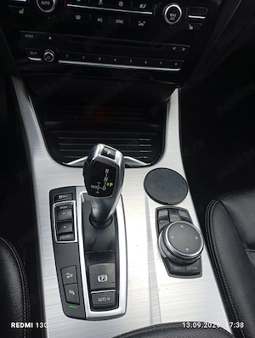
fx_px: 274
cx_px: 128
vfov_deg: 63.4
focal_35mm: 28
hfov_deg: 49.9
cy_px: 169
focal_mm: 4.27
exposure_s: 1/50
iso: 129
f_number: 1.8
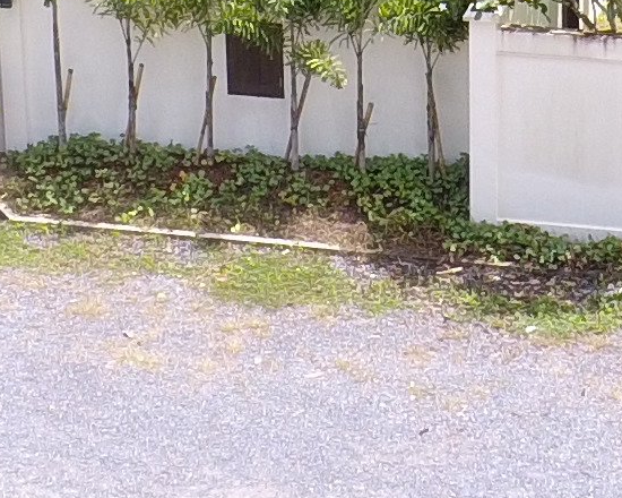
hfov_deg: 13.5
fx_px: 2614
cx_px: 463
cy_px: -221
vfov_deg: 10.5
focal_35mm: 142
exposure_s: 1/345
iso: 100
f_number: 2.8
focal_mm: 3.61
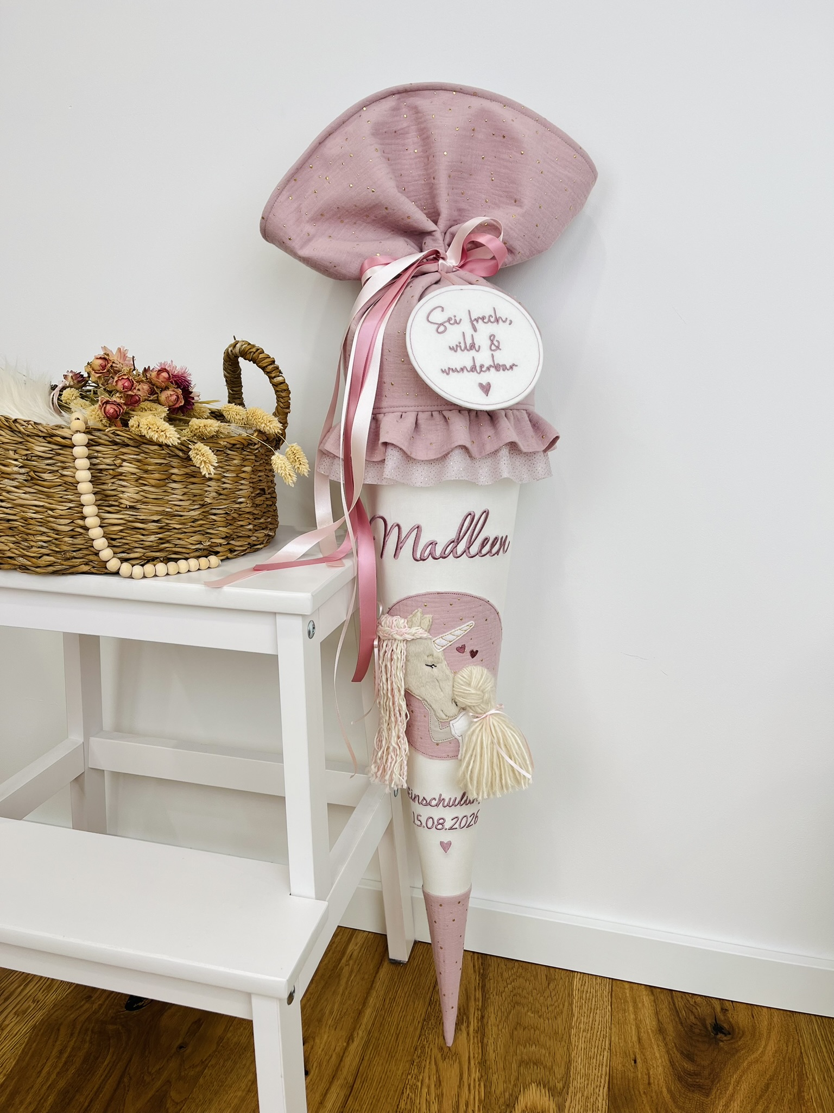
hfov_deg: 53.1
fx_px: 835
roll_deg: -1.4
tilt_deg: -13.6
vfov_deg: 67.3
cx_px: 417
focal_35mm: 26
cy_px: 556
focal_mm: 5.1
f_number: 1.6
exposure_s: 1/116
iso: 32
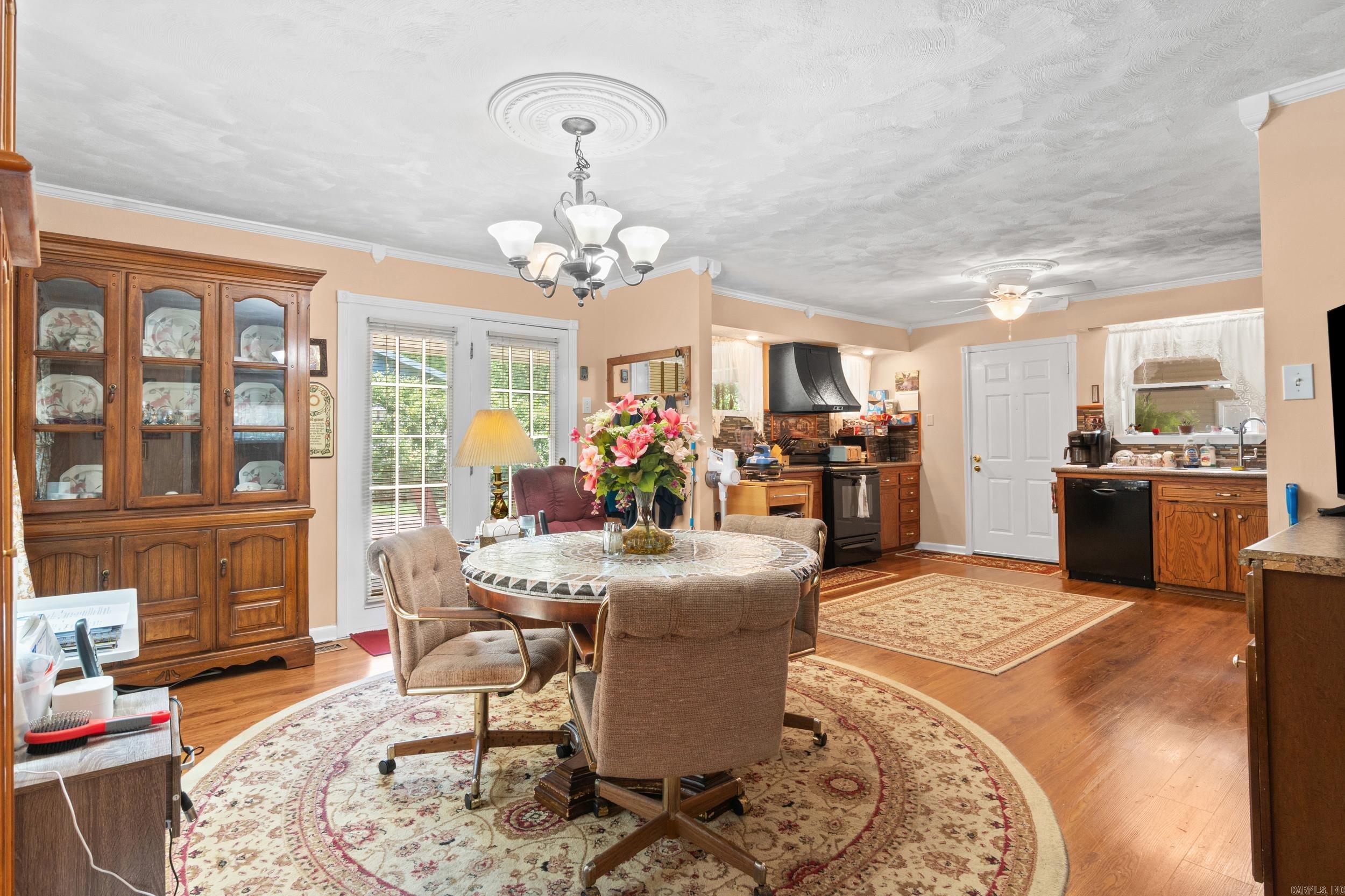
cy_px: 448
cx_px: 672
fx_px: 672
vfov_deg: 67.4
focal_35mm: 18
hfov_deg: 90.0
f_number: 9
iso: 250
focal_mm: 12
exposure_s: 1/1.67
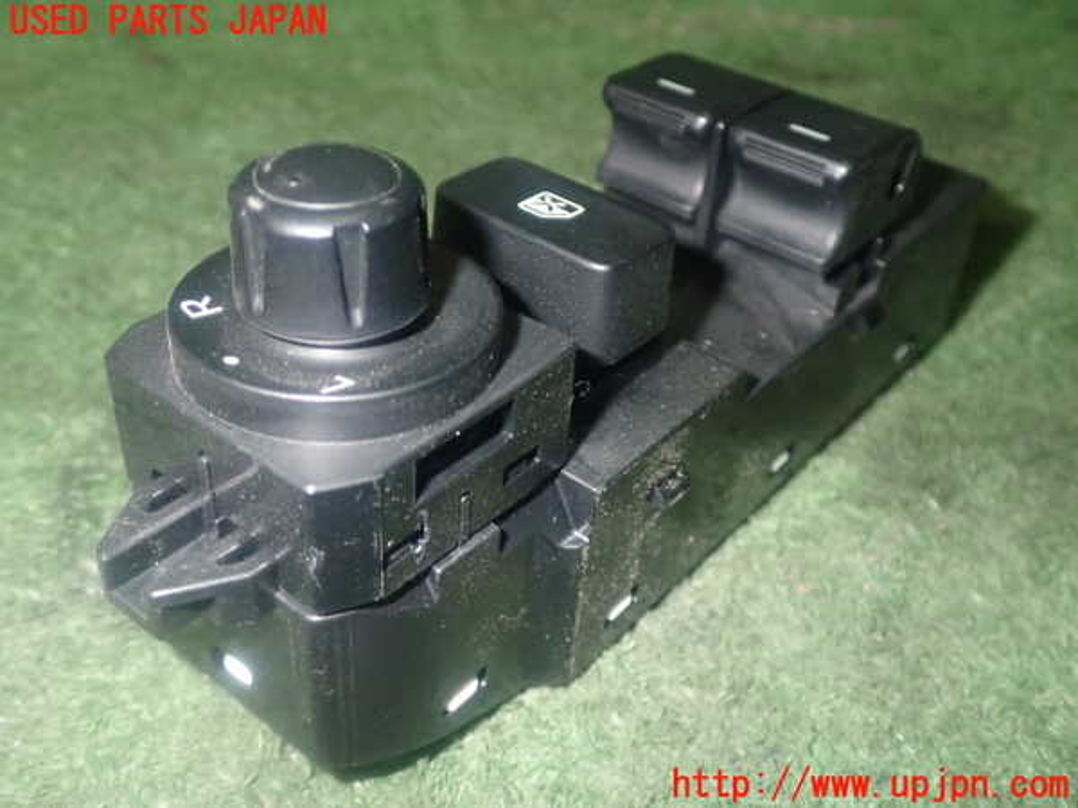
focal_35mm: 38
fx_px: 1183
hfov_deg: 49.0
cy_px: 404
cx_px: 539
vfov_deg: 37.7
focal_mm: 6.83
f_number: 8
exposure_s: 1/40
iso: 800
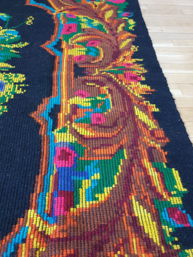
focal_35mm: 26
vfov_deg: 67.3
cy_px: 128
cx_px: 96
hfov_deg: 53.1
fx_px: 193
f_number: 1.5
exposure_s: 1/17
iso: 250
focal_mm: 4.3
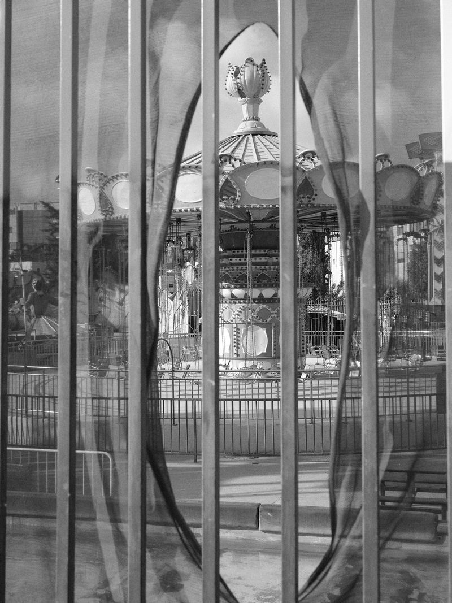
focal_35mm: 50
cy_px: 302
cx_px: 226
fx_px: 871
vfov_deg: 38.2
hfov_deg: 29.1
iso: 200
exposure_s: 1/150
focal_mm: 63
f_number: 11
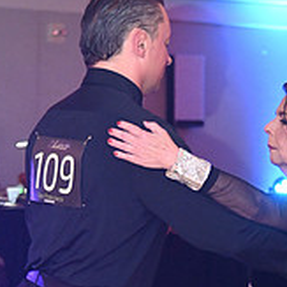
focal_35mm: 188
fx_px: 1763
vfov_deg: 9.1
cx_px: 163
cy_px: 393
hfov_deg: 9.3
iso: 5000
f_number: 5
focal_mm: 62
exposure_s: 1/200
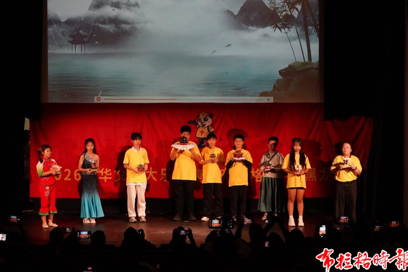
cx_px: 204
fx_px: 907
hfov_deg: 25.4
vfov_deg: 17.1
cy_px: 136
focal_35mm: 80
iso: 6400
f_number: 8
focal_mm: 80
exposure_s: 1/160
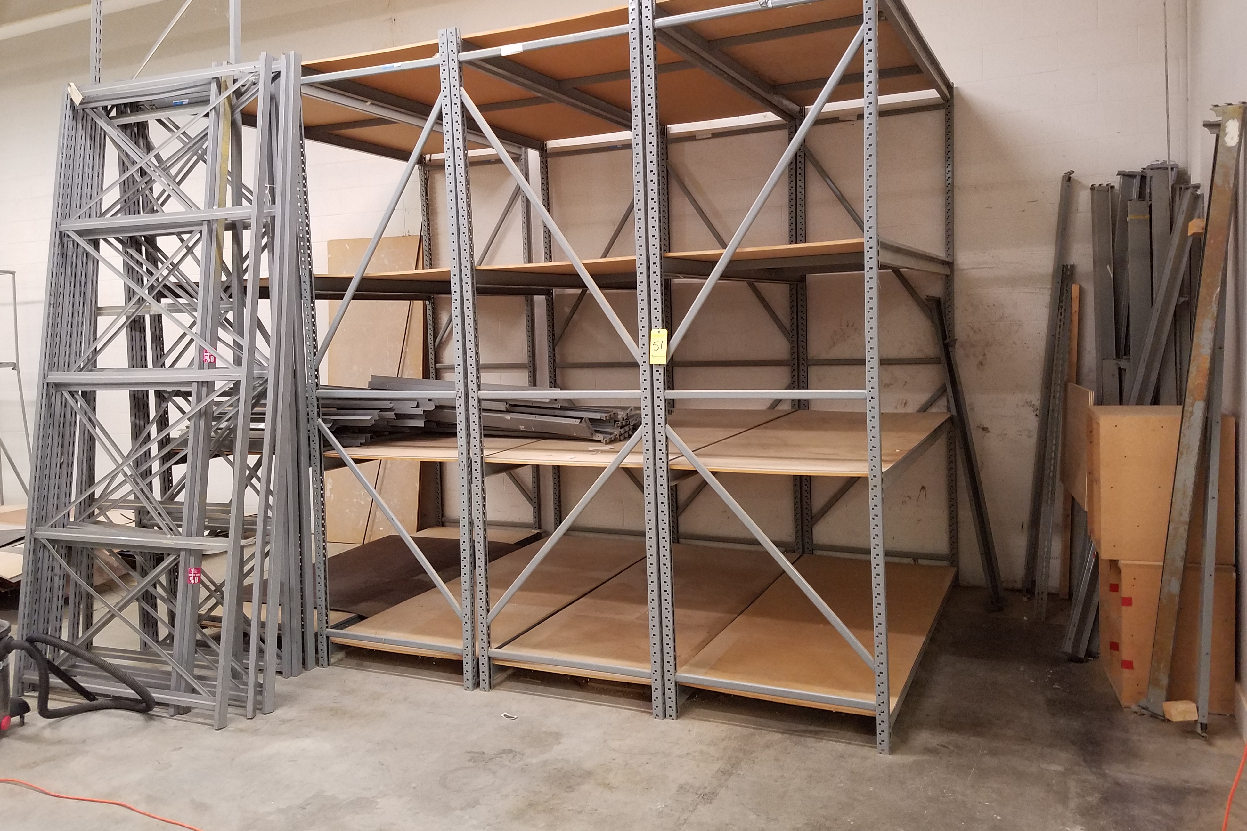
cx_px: 618
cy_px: 352
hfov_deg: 65.5
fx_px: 970
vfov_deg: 46.3
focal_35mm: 28
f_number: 1.7
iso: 250
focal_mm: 4.2
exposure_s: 1/15
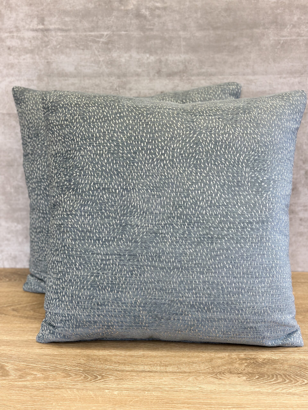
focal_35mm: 48
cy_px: 205
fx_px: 569
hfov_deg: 30.3
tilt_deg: -15.5
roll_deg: +0.3
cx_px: 154
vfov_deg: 39.7
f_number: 1.78
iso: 80
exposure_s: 1/120
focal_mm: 6.86
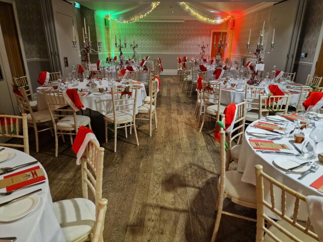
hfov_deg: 73.9
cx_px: 162
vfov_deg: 58.9
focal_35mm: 23
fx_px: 215
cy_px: 121
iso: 800
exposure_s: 1/100
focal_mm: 6.4
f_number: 1.8
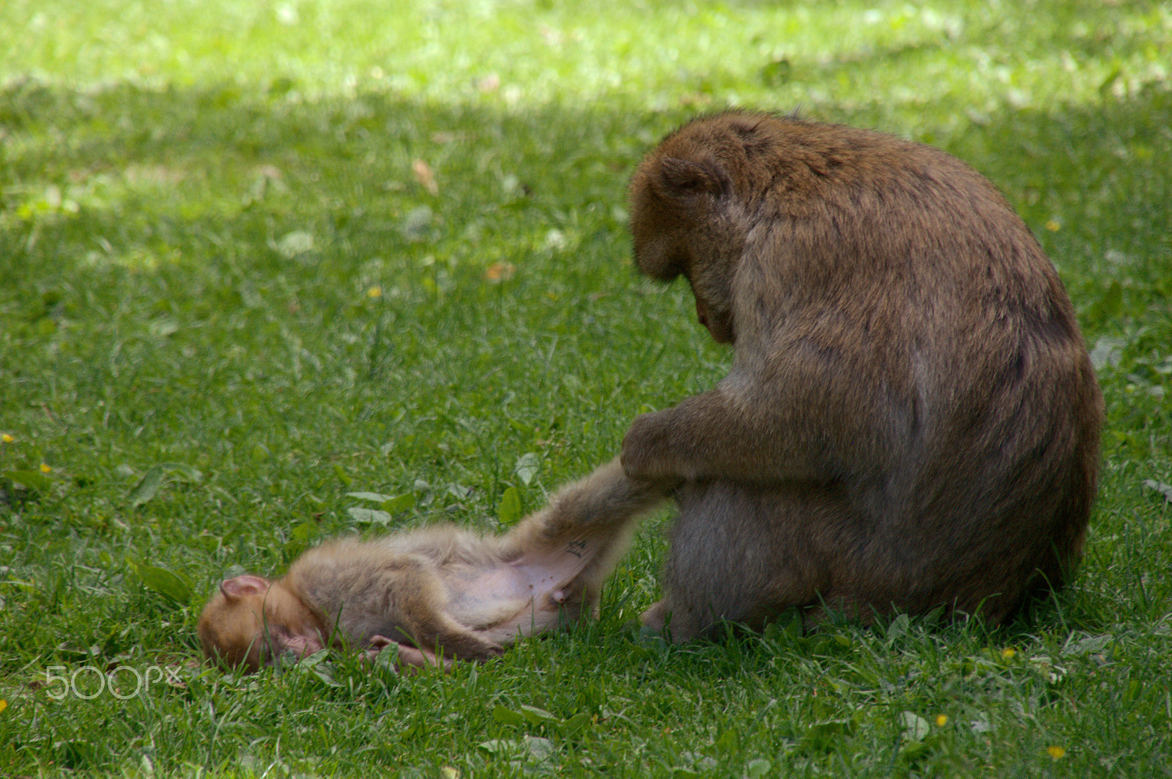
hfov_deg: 4.6
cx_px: 586
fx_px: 14633
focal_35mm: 450
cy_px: 390
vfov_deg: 3.0
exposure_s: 1/125
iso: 640
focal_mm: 300
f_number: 8
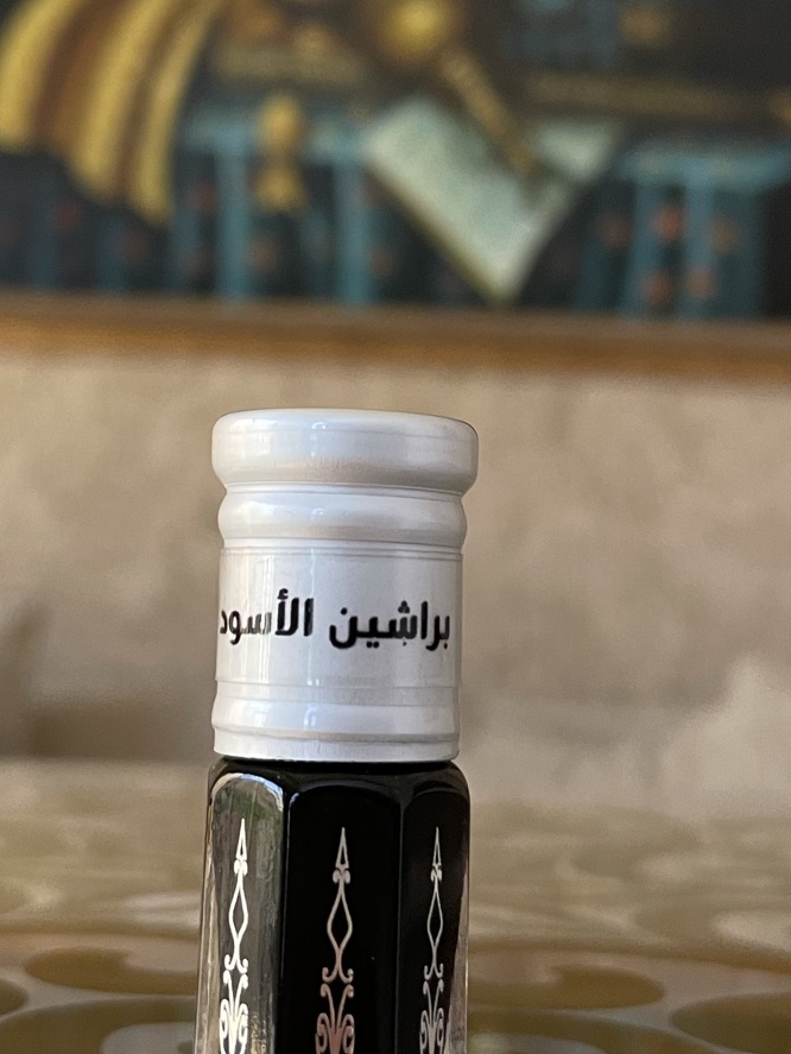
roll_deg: -2.7
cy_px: 203
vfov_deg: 31.3
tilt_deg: +12.4
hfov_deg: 24.4
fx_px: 1827
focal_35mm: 60
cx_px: 322
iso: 125
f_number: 1.6
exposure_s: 1/76
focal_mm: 4.2
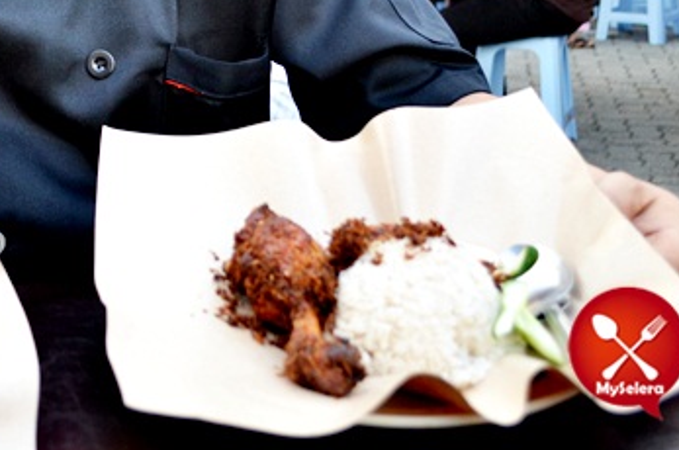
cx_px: 2
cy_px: -59
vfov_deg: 17.2
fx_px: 1431
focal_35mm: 76
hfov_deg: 25.4
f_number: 4
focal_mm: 22
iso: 400
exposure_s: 1/160
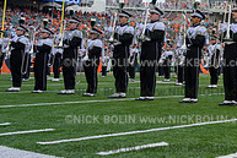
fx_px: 474
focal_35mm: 72
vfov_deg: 18.5
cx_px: 351
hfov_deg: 23.0
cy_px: 7
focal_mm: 24
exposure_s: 1/100
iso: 80
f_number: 7.1
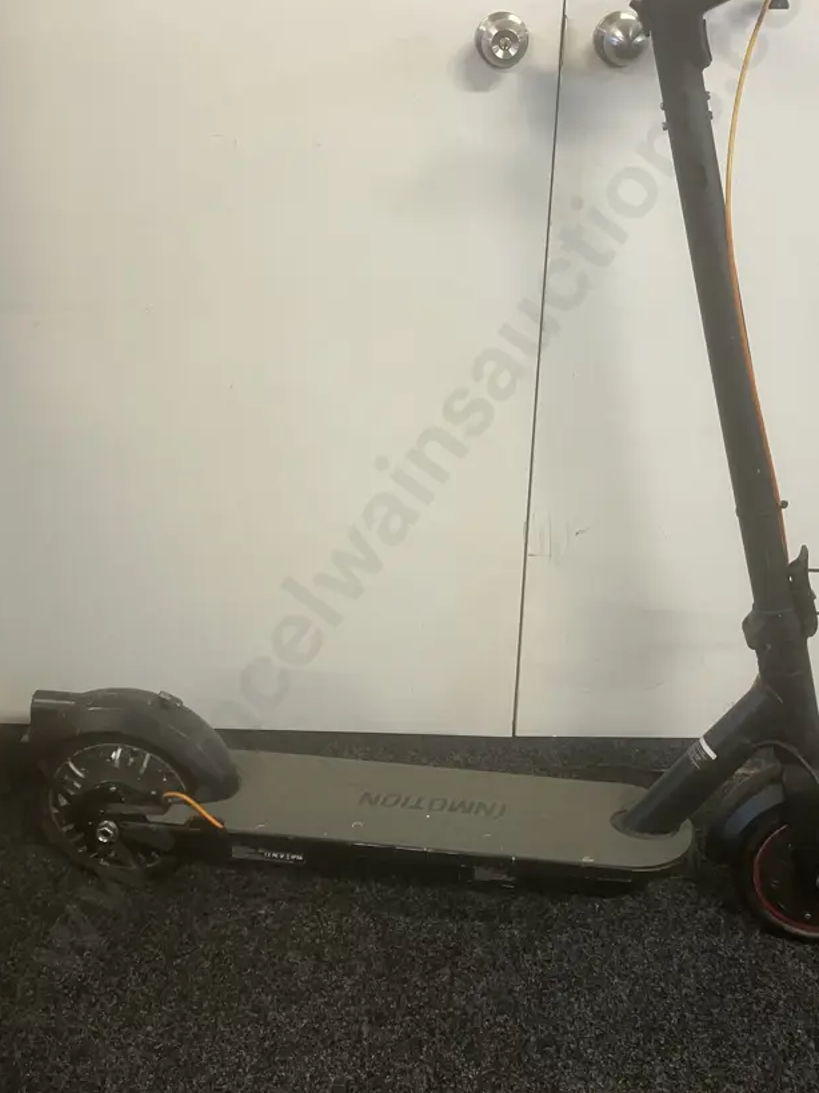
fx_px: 1104
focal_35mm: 35
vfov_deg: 52.2
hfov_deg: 40.6
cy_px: 426
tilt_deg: -20.8
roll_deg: -2.3
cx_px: 456
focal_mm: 3.99
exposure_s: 1/50
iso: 125
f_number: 1.8
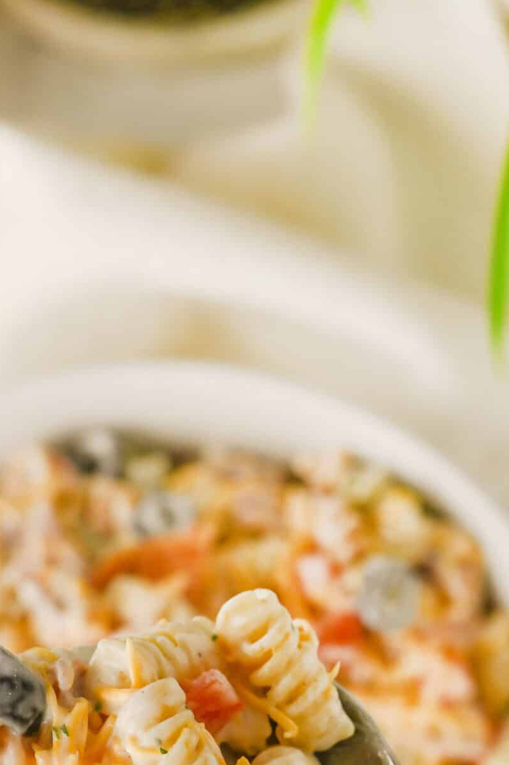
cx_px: 248
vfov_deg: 19.2
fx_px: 2252
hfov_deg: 12.9
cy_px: 536
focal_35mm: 106
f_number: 4.5
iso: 160
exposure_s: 1/160
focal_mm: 50
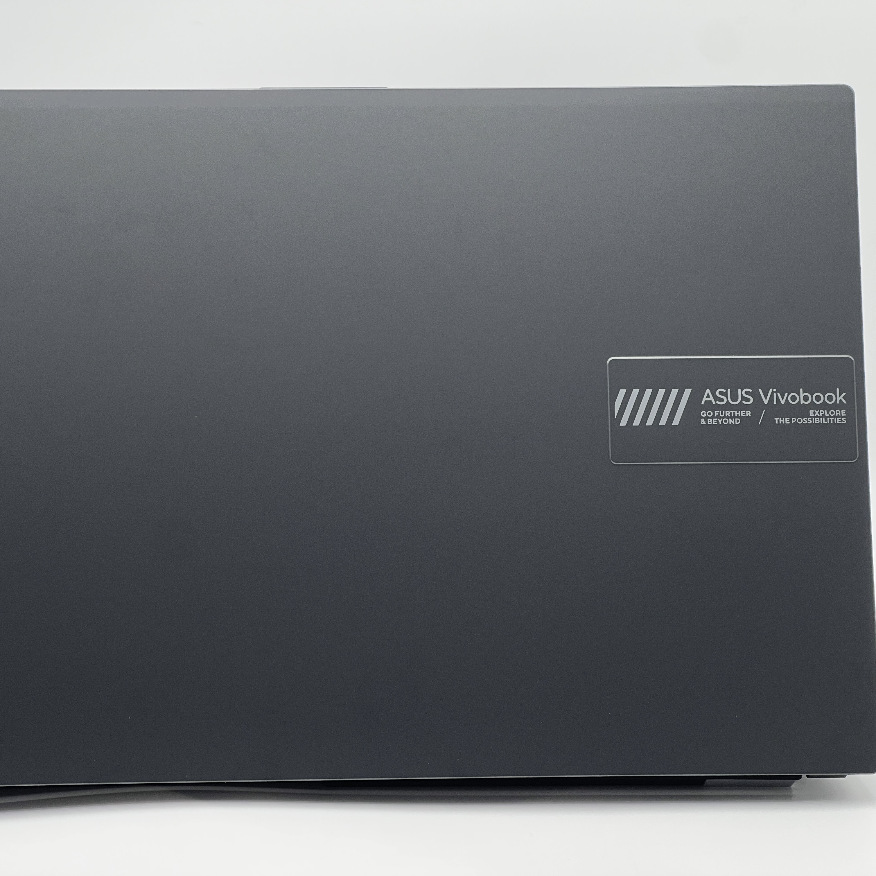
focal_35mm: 91
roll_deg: +0.5
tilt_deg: -12.2
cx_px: 327
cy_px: 437
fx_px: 2605
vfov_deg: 19.1
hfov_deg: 19.1
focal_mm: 9
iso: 50
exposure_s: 1/100
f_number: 2.8
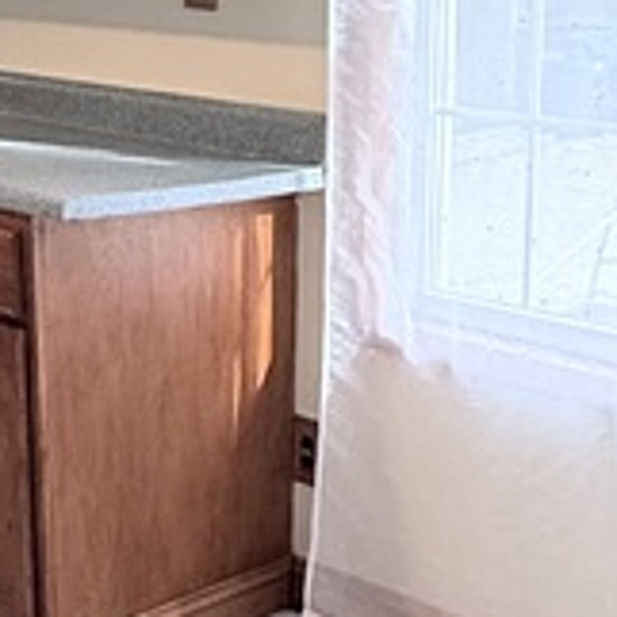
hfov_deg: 20.9
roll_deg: -1.1
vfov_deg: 20.9
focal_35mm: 83
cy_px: 345
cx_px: 284
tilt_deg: -13.6
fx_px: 1674
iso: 400
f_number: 2.2
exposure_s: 1/60
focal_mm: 2.22
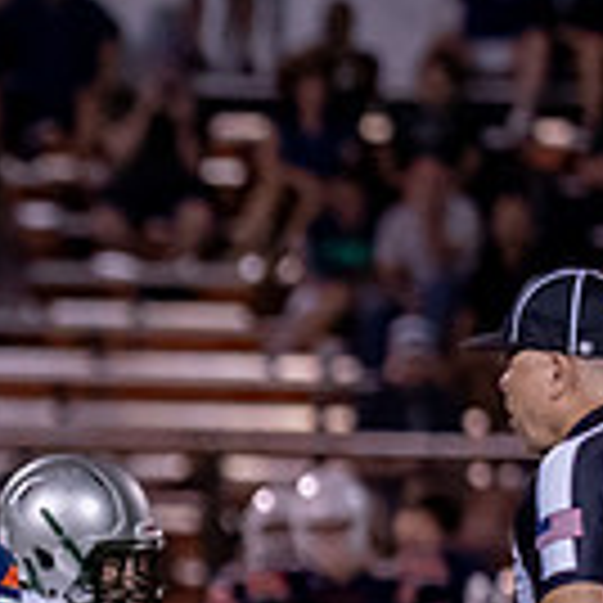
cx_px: -698
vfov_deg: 2.1
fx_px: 16831
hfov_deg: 2.0
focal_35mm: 854
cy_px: 860
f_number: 1.8
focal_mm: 135
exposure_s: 1/1000
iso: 1600
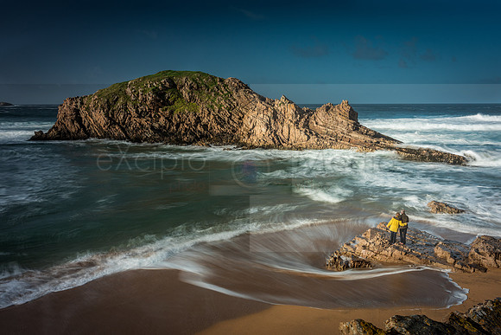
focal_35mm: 32
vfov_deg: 40.8
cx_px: 287
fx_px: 449
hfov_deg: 58.1
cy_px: 191
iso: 320
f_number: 7.1
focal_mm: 28
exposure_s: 1
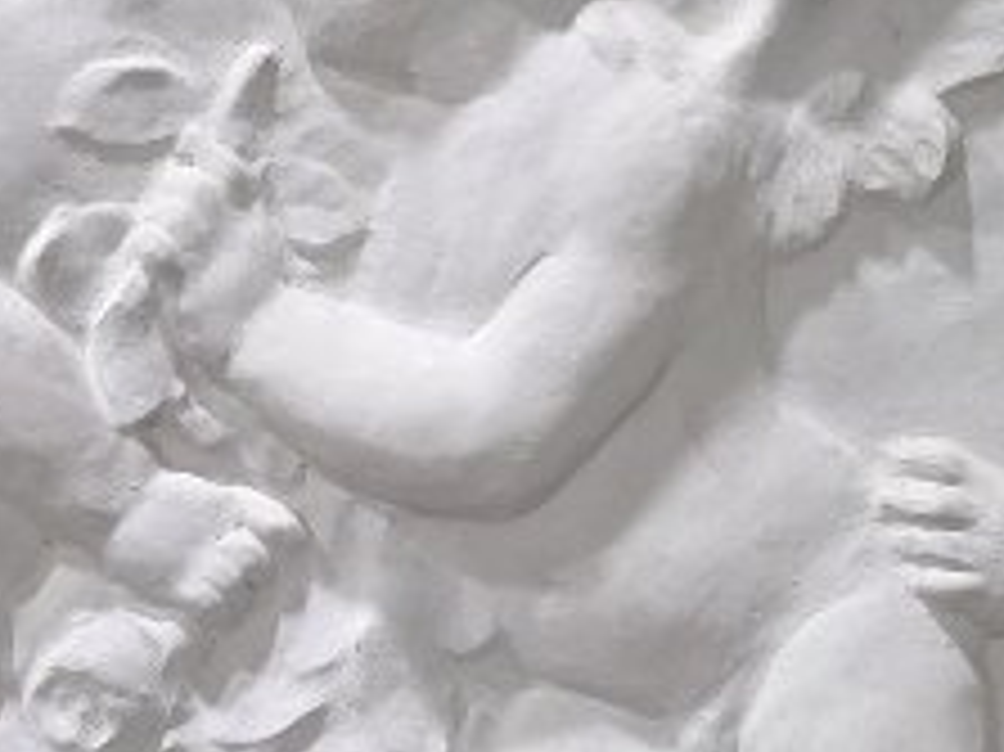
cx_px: 288
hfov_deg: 15.8
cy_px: 405
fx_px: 3595
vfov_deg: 11.9
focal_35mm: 124
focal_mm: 6.3
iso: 250
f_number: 1.7
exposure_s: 1/100
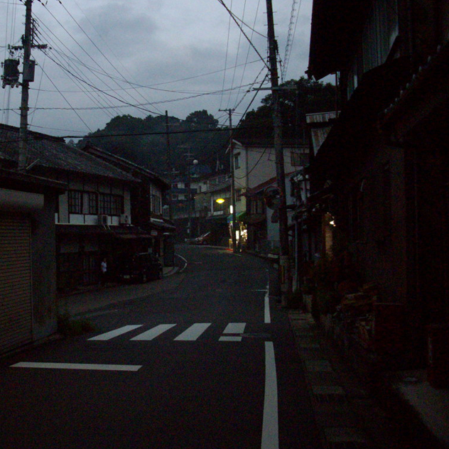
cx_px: 148
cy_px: 224
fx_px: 646
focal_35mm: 44
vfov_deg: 38.3
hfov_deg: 37.9
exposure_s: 1/40
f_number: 2.8
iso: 400
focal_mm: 6.2
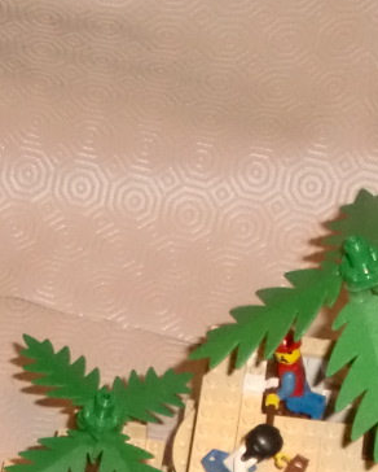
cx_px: 72
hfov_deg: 12.8
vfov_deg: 15.4
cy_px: 582
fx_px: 1675
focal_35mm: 120
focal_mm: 4.65
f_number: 2.6
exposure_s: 1/60
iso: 400
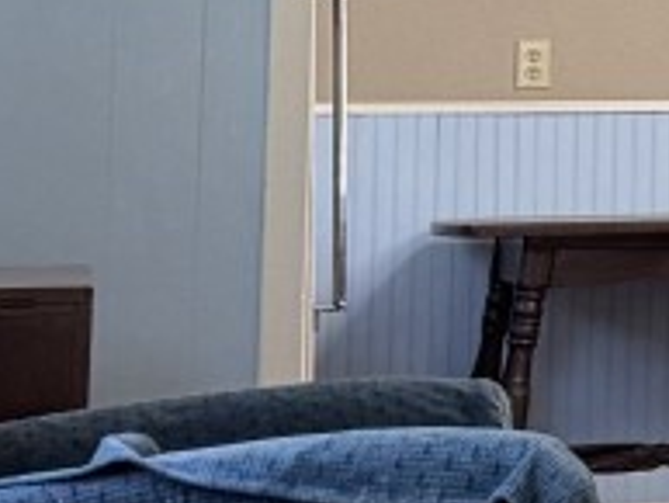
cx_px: 2343
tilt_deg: +2.6
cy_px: -170
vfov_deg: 8.2
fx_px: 3462
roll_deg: +0.7
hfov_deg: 8.3
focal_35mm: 179
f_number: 1.78
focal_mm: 6.76
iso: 250
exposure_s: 1/60
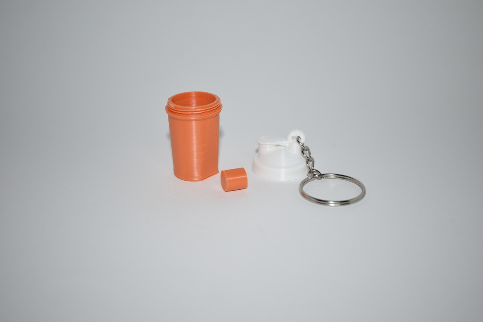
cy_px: 161
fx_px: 684
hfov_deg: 38.9
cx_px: 242
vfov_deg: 26.5
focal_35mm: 51
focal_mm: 34
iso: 100
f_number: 4.5
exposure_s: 1/100
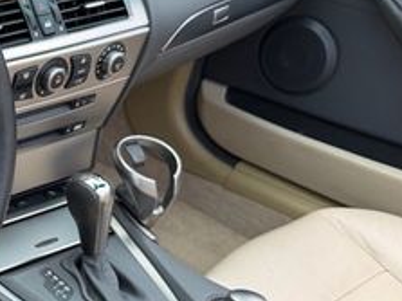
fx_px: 801
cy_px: 247
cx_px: -101
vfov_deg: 21.0
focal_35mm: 69
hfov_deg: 24.9
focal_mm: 6.76
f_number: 1.78
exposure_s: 1/909
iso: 80
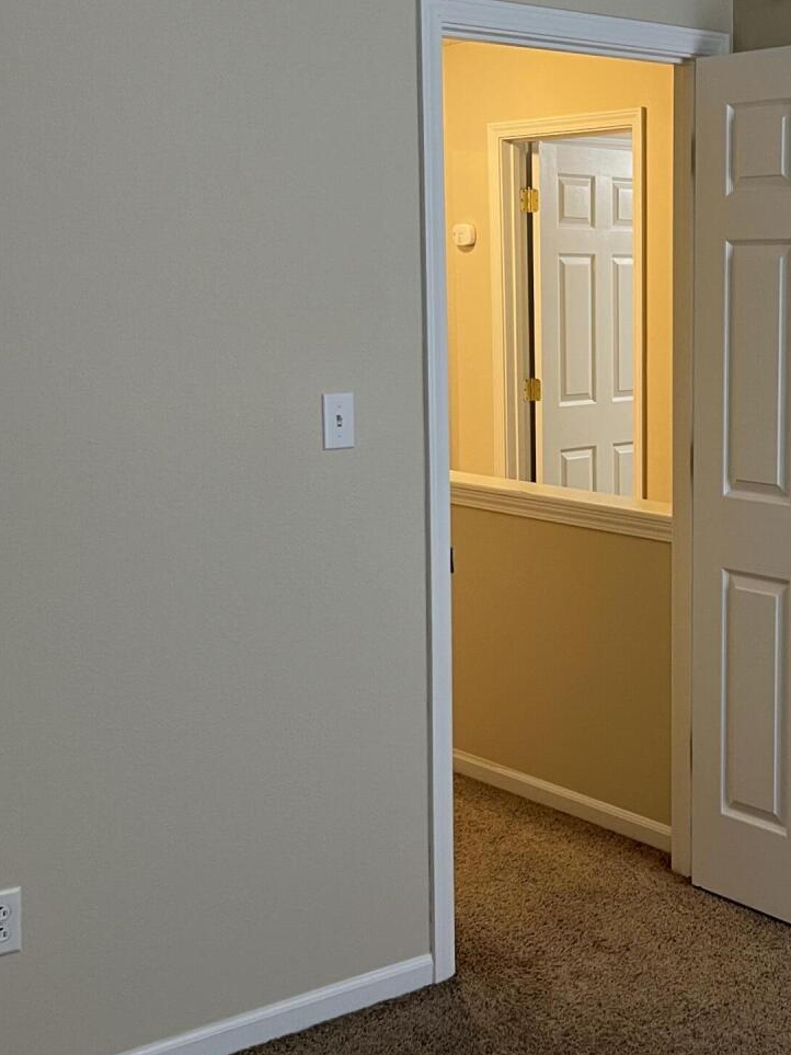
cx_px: 691
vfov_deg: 35.5
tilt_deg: -6.6
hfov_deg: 26.3
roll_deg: +0.2
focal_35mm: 54
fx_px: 1646
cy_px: 474
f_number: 1.5
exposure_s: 1/60
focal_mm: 5.7
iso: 200
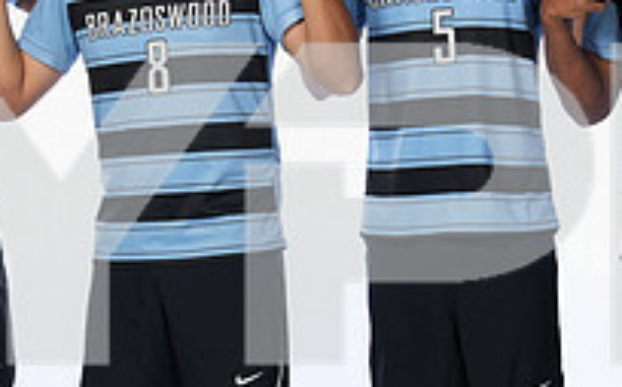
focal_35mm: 183
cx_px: 186
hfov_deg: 11.4
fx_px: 3099
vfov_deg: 7.2
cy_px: 206
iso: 800
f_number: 8
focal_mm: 63
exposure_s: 1/250
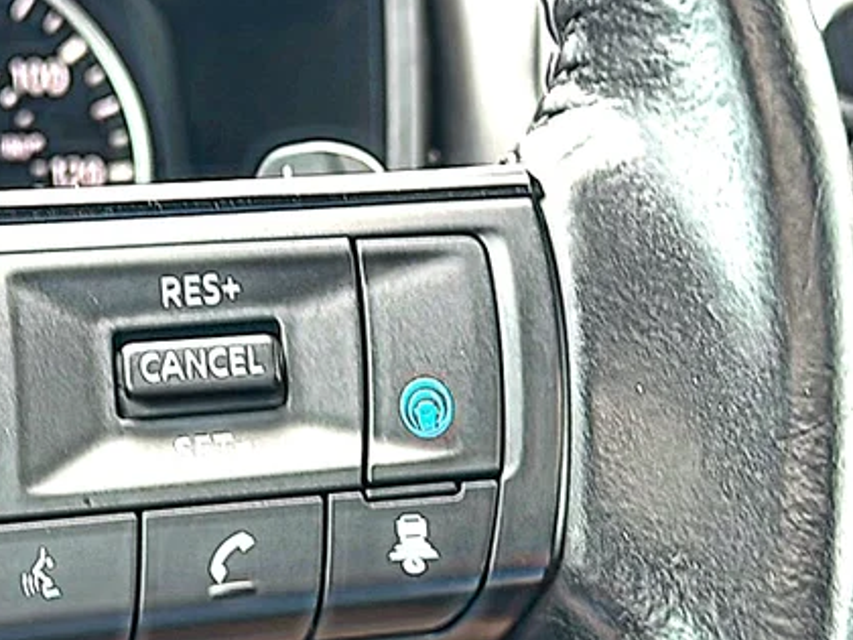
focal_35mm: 80
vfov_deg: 18.4
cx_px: 217
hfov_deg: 24.2
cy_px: 401
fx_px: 1971
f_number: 1.78
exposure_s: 1/42
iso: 50
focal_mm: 6.86
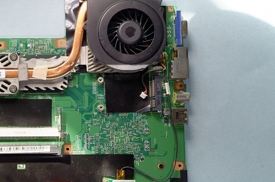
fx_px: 404
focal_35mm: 53
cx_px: 67
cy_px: 116
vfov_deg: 25.4
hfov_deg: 36.6
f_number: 8
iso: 100
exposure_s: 1/13
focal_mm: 22
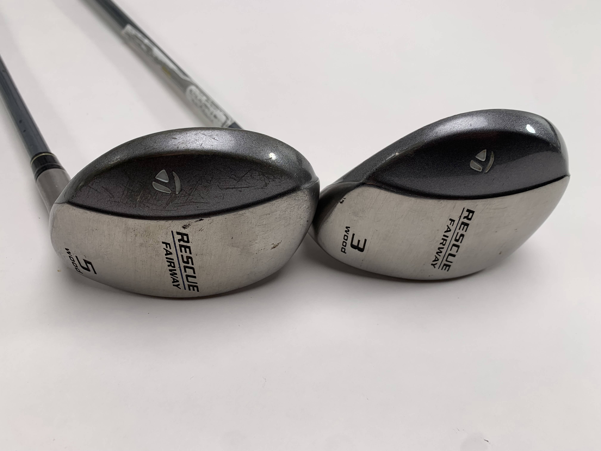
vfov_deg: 53.1
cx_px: 300
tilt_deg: -44.5
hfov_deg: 67.3
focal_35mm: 26
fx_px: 451
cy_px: 226
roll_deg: -7.3
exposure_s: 1/177
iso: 25
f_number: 1.8
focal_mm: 4.25
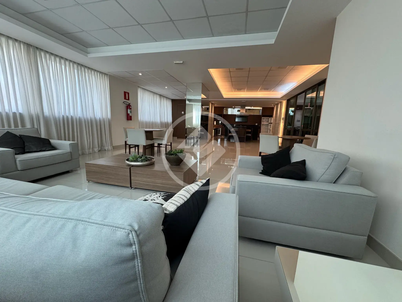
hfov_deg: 102.1
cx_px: 201
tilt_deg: -9.3
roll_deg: -2.1
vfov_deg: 85.7
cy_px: 151
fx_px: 163
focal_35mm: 14
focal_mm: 2.22
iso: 125
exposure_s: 1/120
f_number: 2.2
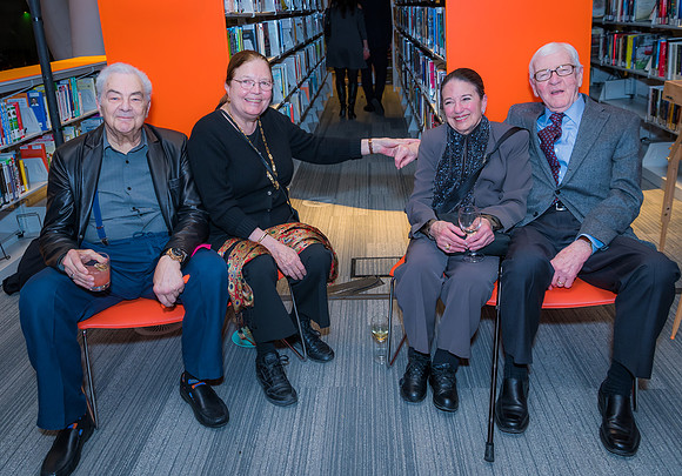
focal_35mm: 33
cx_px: 272
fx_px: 628
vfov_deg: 41.4
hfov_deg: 56.6
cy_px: 194
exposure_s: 1/60
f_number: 5.6
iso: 640
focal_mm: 24
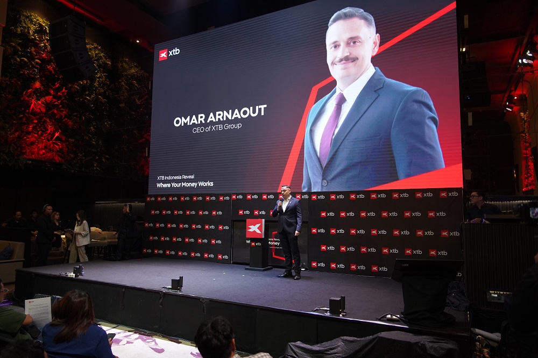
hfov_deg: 73.8
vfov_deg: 53.1
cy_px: 179
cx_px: 269
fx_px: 359
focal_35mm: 24
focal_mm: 24
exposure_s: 1/125
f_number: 2.8
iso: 2500
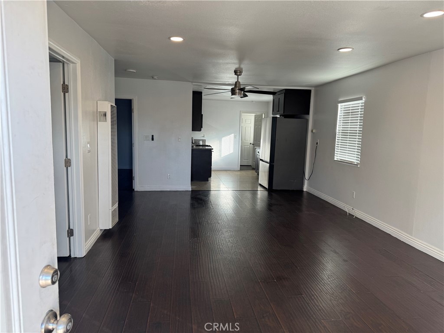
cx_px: 222
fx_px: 308
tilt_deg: -6.9
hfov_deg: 71.6
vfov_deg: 56.8
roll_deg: -1.4
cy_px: 166
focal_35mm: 24
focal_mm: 6.76
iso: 100
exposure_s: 1/120
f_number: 1.78
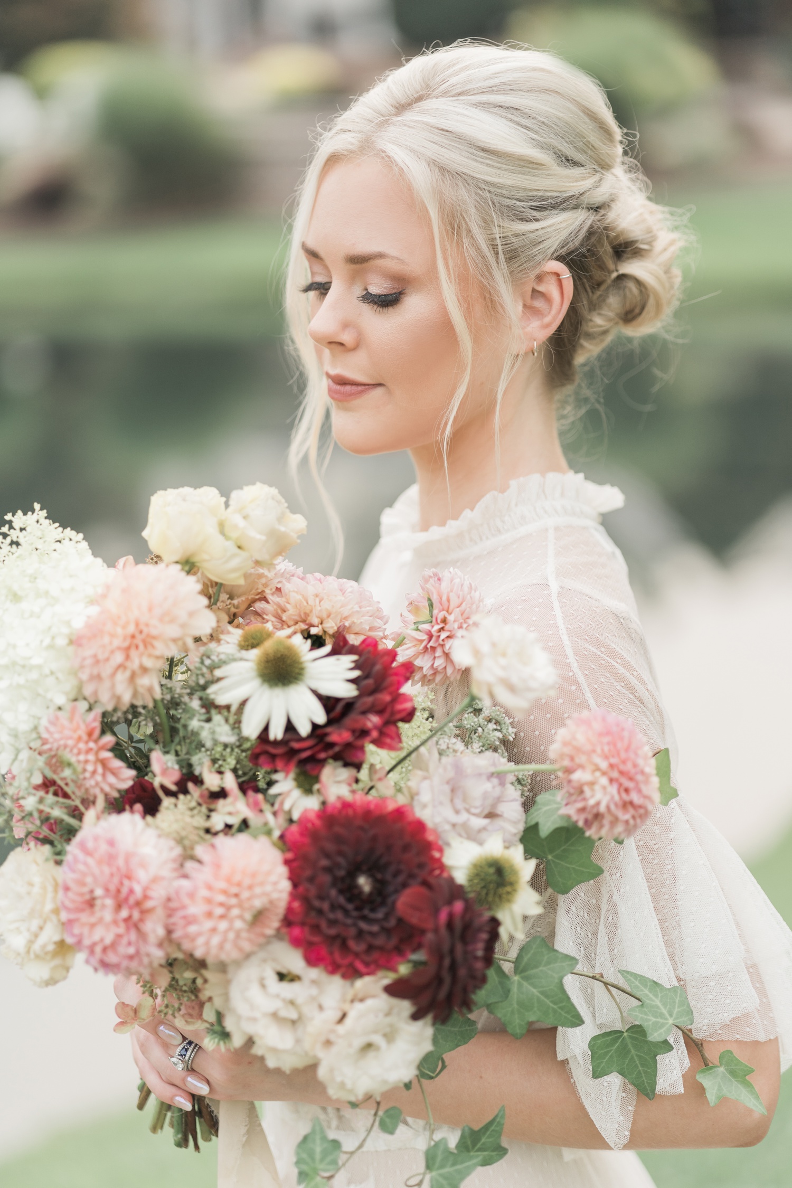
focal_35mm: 85
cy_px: 594
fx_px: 2805
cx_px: 396
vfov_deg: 23.9
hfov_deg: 16.1
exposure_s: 1/500
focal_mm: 85
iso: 160
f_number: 2.2
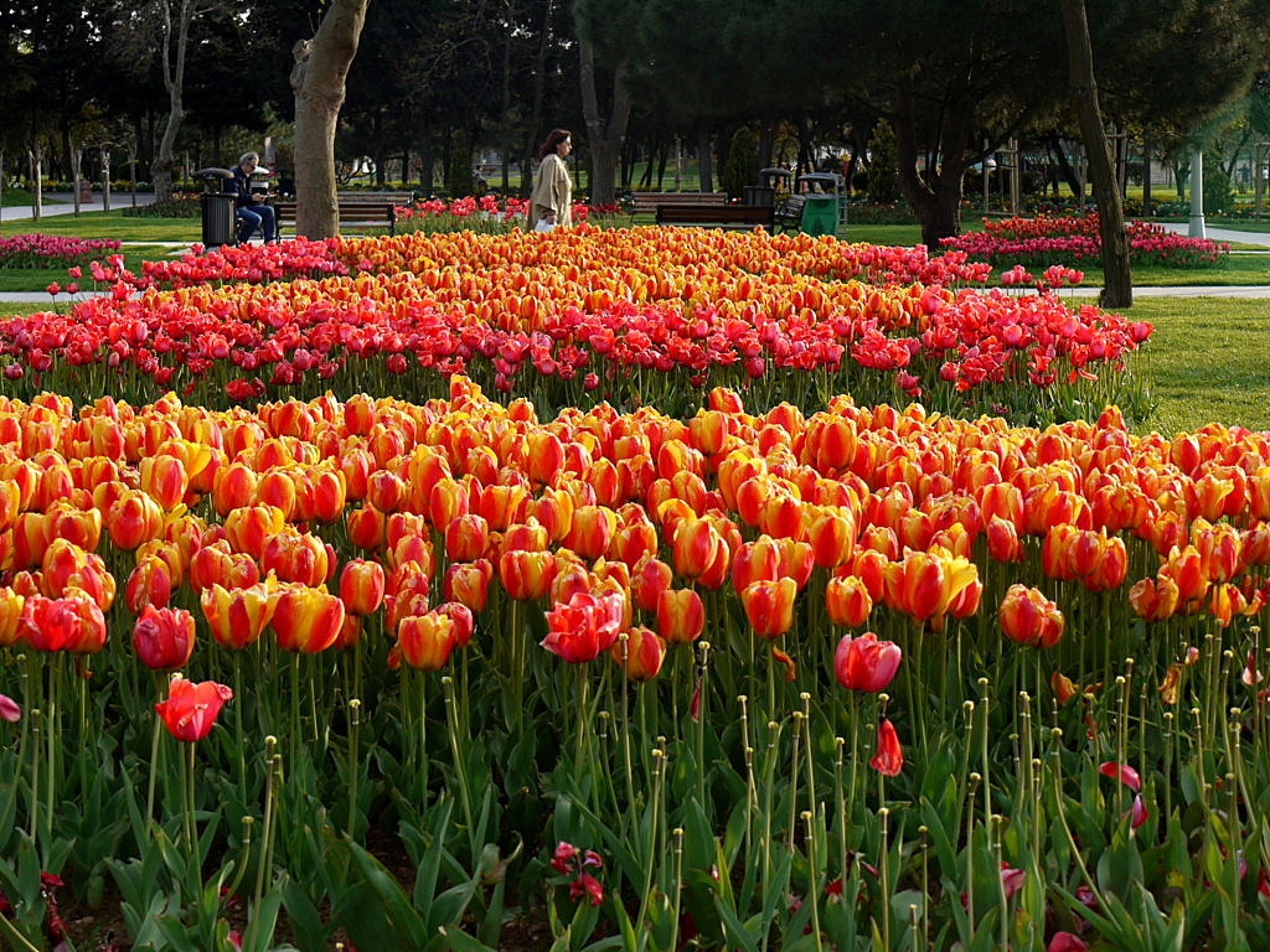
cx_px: 635
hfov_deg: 25.7
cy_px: 476
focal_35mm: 76
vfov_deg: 19.4
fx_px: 2788
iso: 100
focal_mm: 38
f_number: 6.3
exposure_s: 1/125
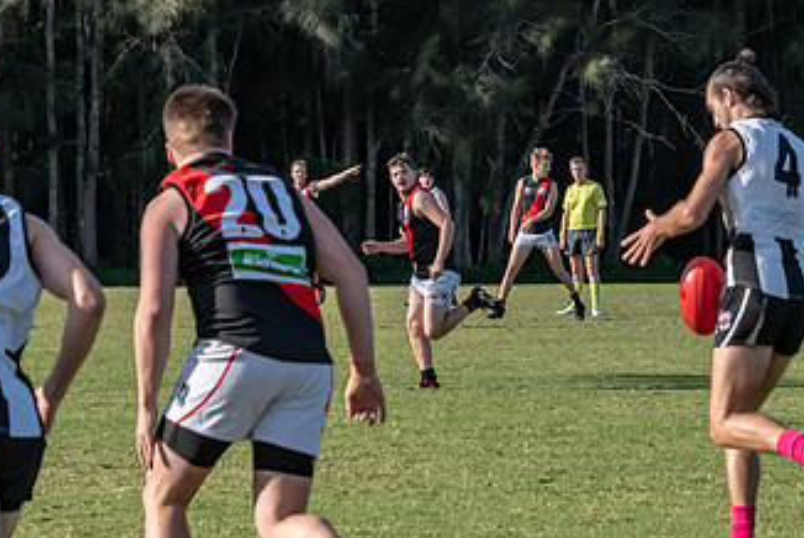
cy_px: 333
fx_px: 6058
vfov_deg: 5.1
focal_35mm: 271
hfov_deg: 7.6
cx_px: 461
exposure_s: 1/3200
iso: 800
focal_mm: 92
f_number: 6.3
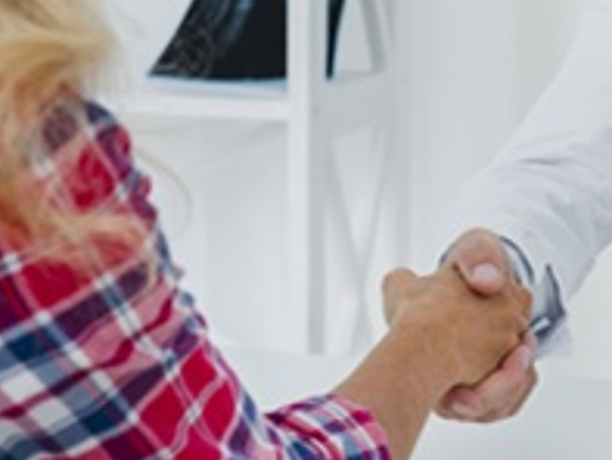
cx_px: 559
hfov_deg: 11.9
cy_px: 132
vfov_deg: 9.0
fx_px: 2919
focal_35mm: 165
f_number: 7.1
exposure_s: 1/160
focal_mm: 85
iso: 160
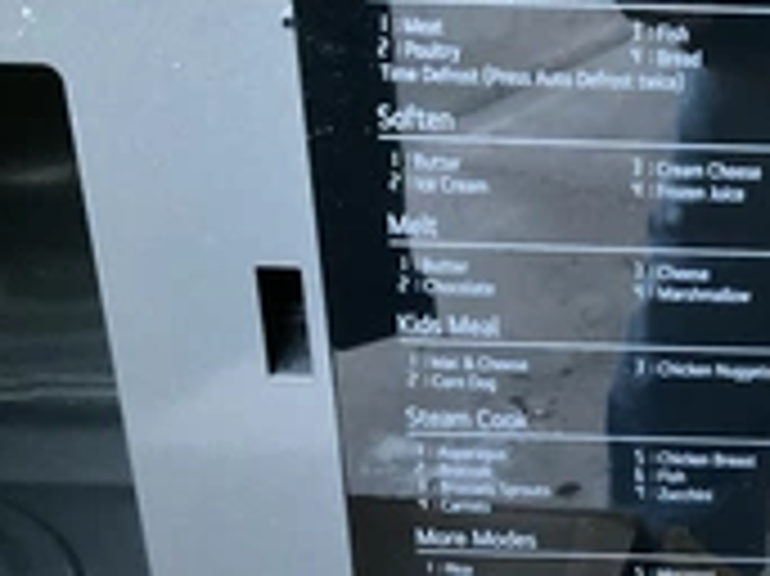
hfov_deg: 27.4
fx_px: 1512
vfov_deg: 21.2
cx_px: 711
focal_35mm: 68
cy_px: 504
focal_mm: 3
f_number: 1.8
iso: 500
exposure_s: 1/24
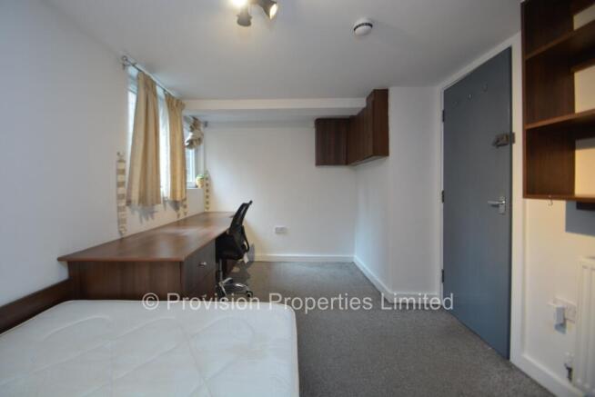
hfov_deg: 100.4
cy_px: 198
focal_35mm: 15
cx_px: 298
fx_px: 248
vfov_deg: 77.4
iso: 800
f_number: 3.5
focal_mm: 10
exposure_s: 1/45
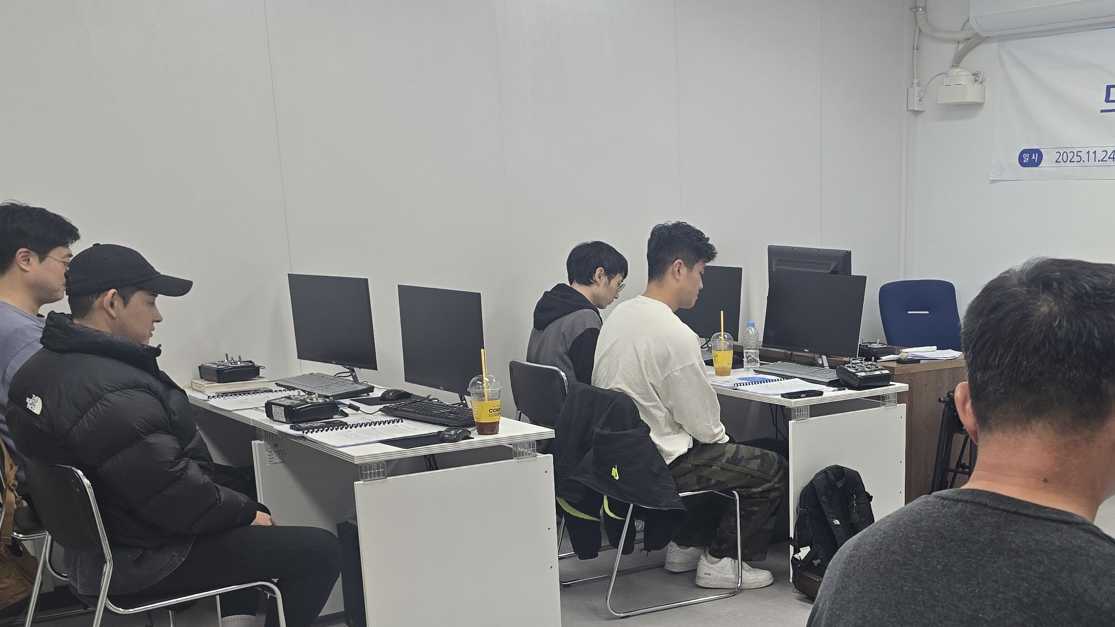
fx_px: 1212
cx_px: 855
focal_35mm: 41
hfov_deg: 47.3
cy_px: 500
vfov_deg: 28.4
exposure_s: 1/120
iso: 80
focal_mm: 6.3
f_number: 1.7
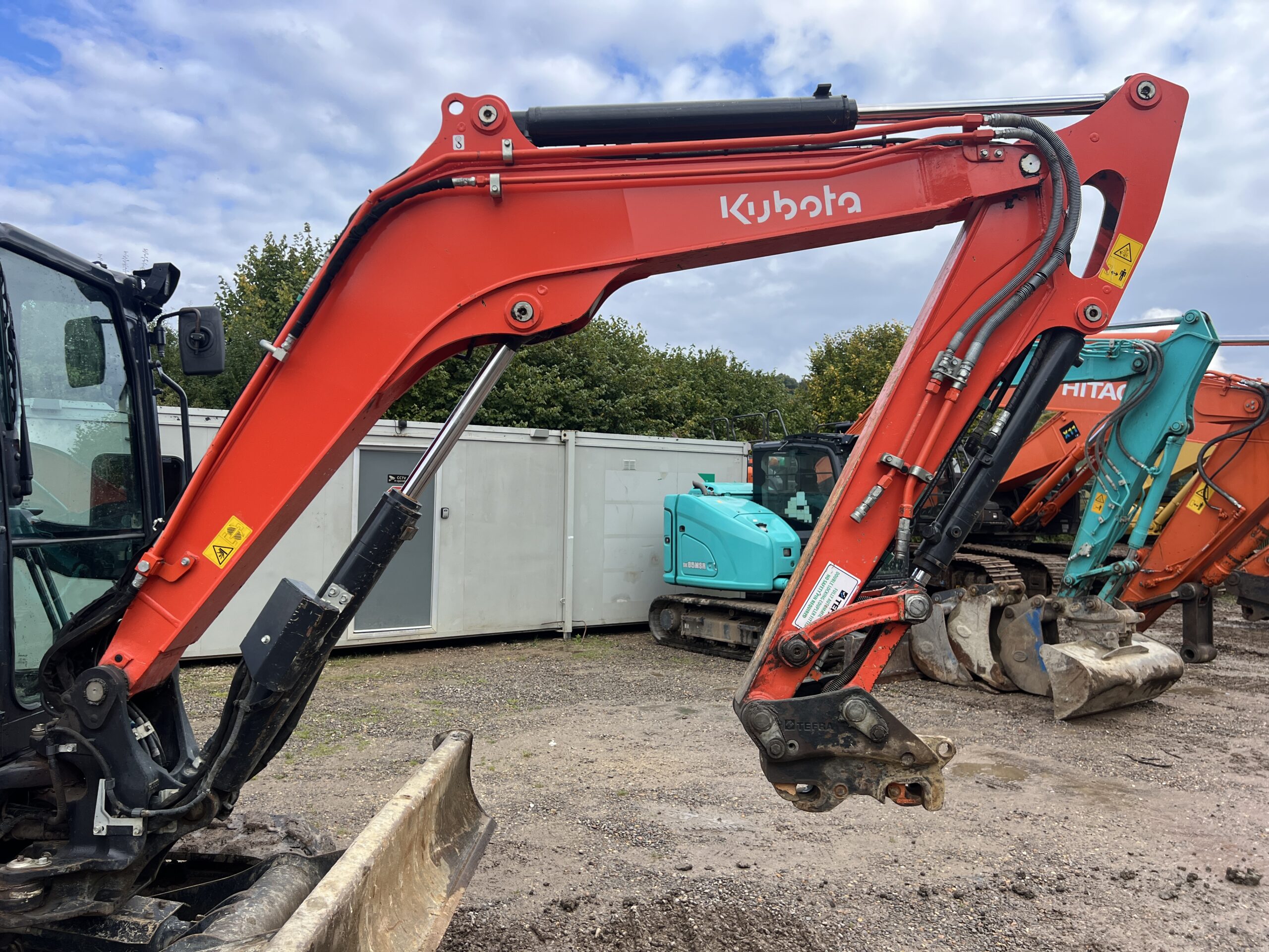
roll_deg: -0.7
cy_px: 476
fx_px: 953
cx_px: 634
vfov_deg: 53.1
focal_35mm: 26
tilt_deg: +0.5
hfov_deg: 67.3
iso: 50
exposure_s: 1/1468
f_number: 1.5
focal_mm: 5.7
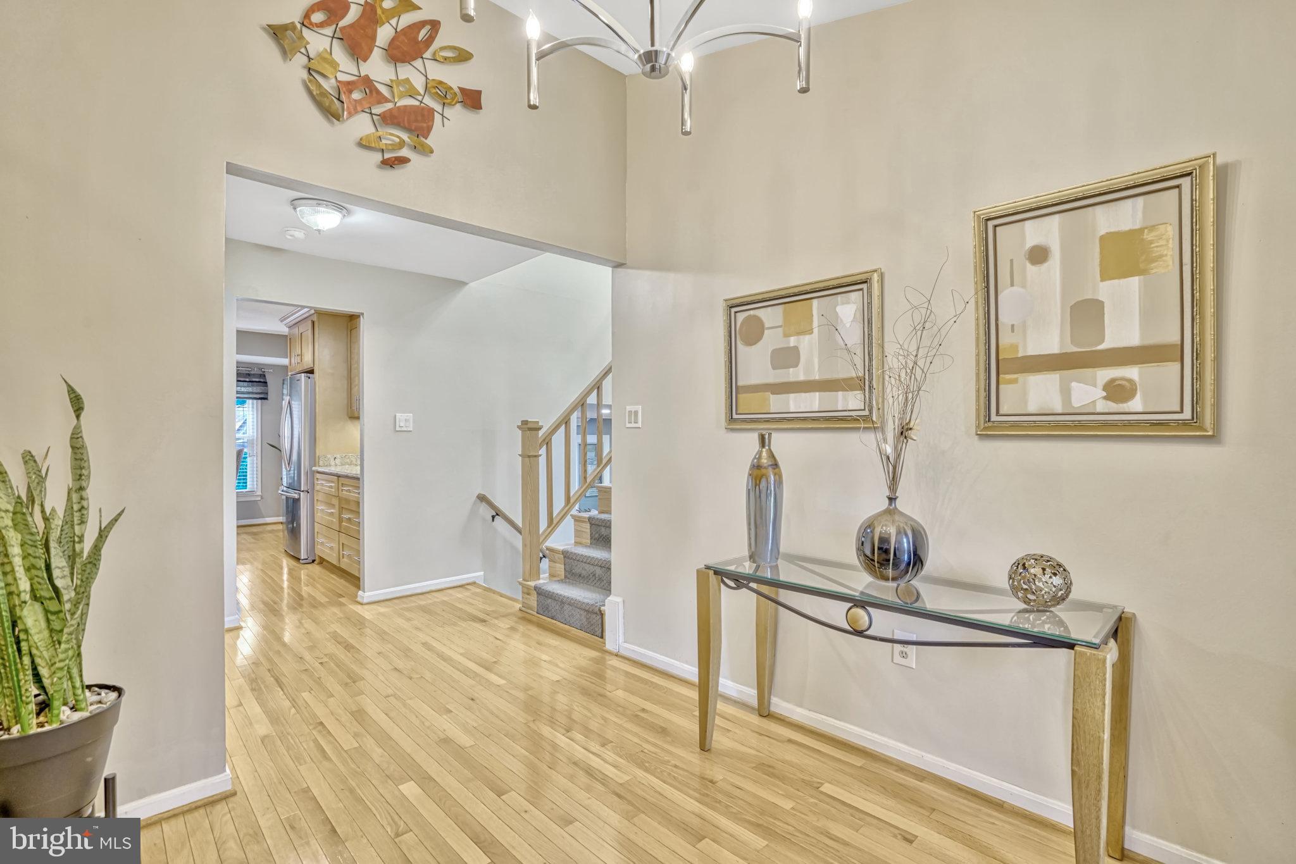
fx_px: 576
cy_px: 432
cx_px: 648
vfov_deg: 73.8
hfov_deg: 96.7
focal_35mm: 16
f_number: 8
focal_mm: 16
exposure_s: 1/25
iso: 1250
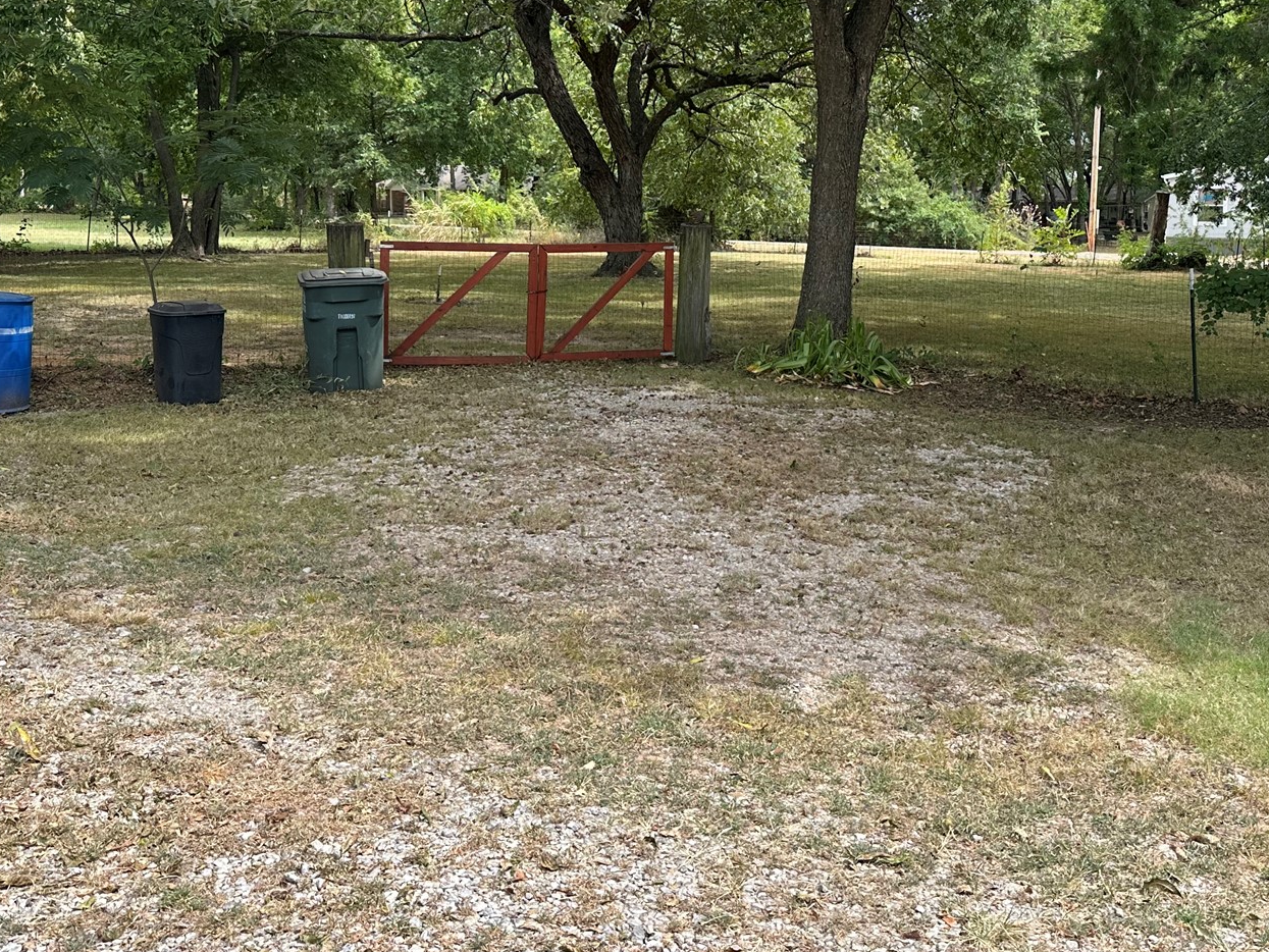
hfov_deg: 50.0
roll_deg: -0.9
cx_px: 723
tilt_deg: -3.5
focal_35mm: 37
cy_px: 258
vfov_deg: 37.9
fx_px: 1357
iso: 80
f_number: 1.78
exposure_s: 1/971
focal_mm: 6.86
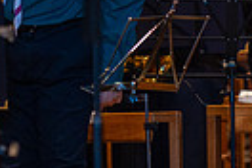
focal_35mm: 876
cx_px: 132
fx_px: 6132
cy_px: -87
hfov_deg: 2.4
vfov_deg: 1.6
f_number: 2.8
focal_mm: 200
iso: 2000
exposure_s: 1/125
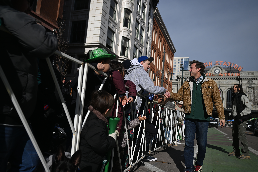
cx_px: 129
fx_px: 211
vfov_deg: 44.3
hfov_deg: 62.8
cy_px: 86
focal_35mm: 30
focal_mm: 29.5
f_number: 4
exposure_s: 1/2000
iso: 64
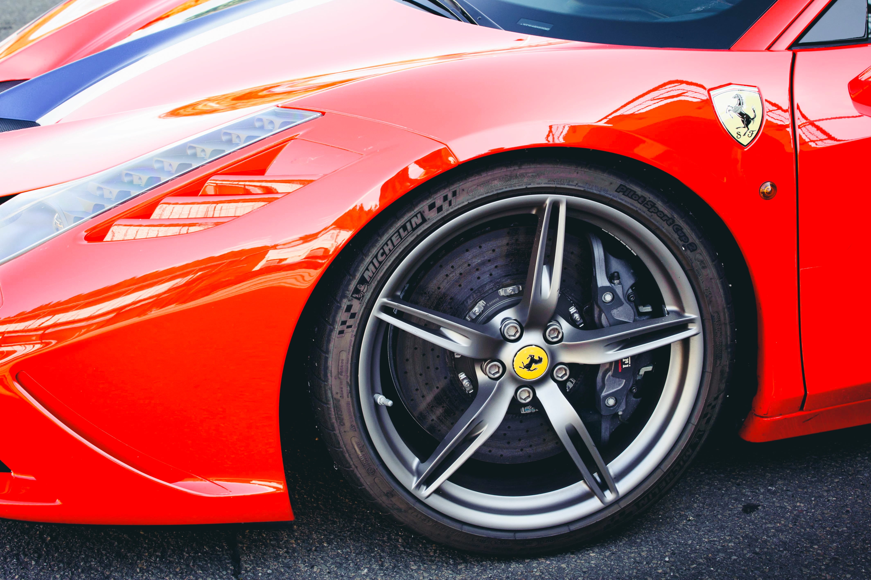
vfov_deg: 19.4
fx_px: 1692
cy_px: 290
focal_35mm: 70
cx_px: 436
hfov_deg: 28.9
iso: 800
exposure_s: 1/125
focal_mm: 70
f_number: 8
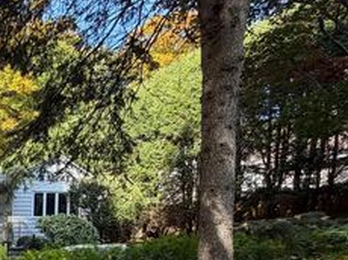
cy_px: 275
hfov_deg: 36.0
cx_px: -80
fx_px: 392
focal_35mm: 39
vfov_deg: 32.9
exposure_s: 1/121
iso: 50
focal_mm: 2.22
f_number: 2.2
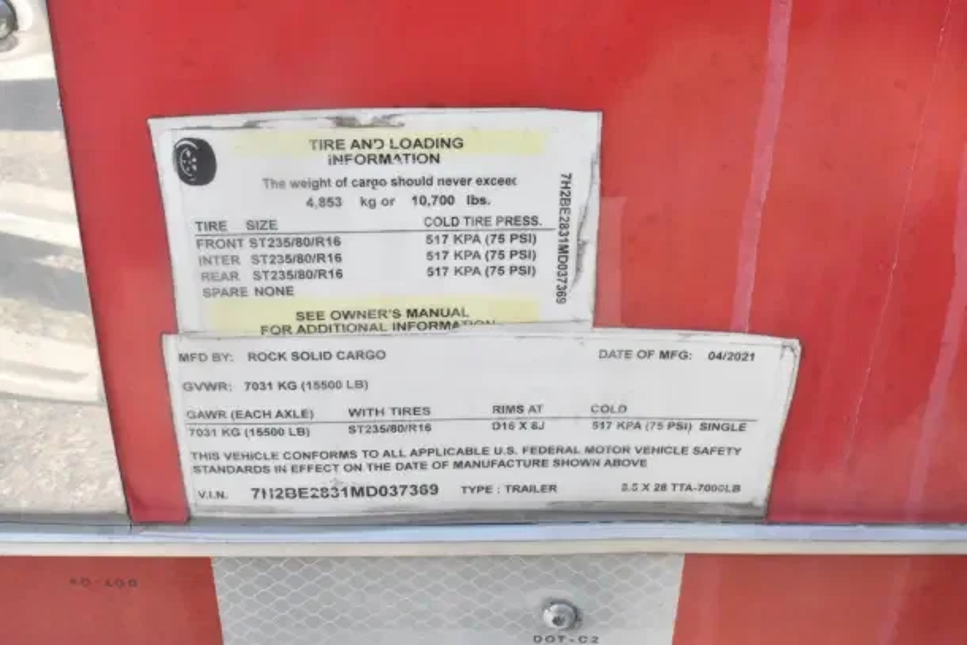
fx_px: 1128
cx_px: 484
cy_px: 322
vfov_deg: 31.9
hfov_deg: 46.4
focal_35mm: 42
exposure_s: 1/160
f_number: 29
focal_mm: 28
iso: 4000
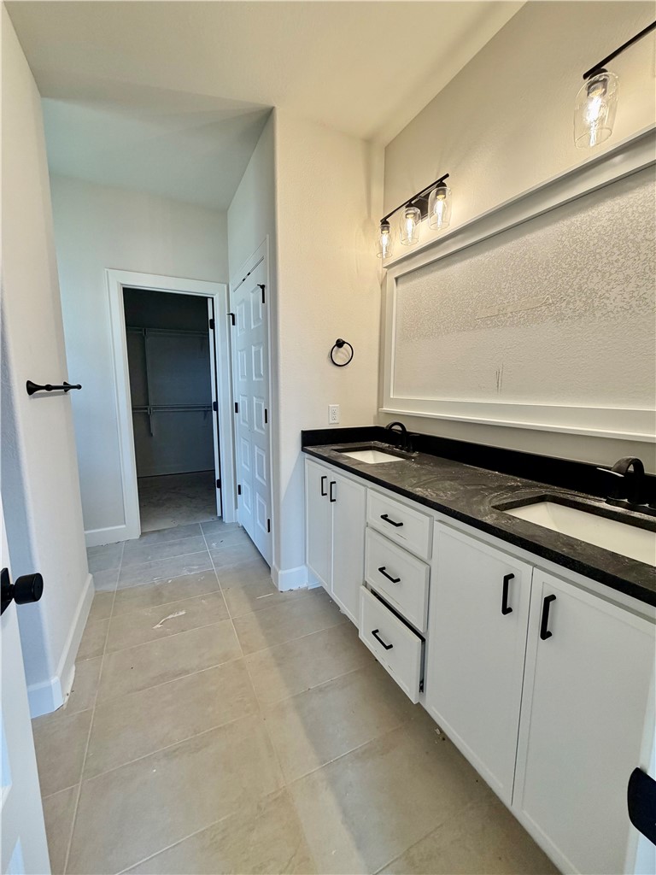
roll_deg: -0.8
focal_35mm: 14
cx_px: 328
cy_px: 438
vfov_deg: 102.1
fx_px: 354
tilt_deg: -7.3
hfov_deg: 85.7
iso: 125
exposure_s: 1/120
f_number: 2.2
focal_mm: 2.22
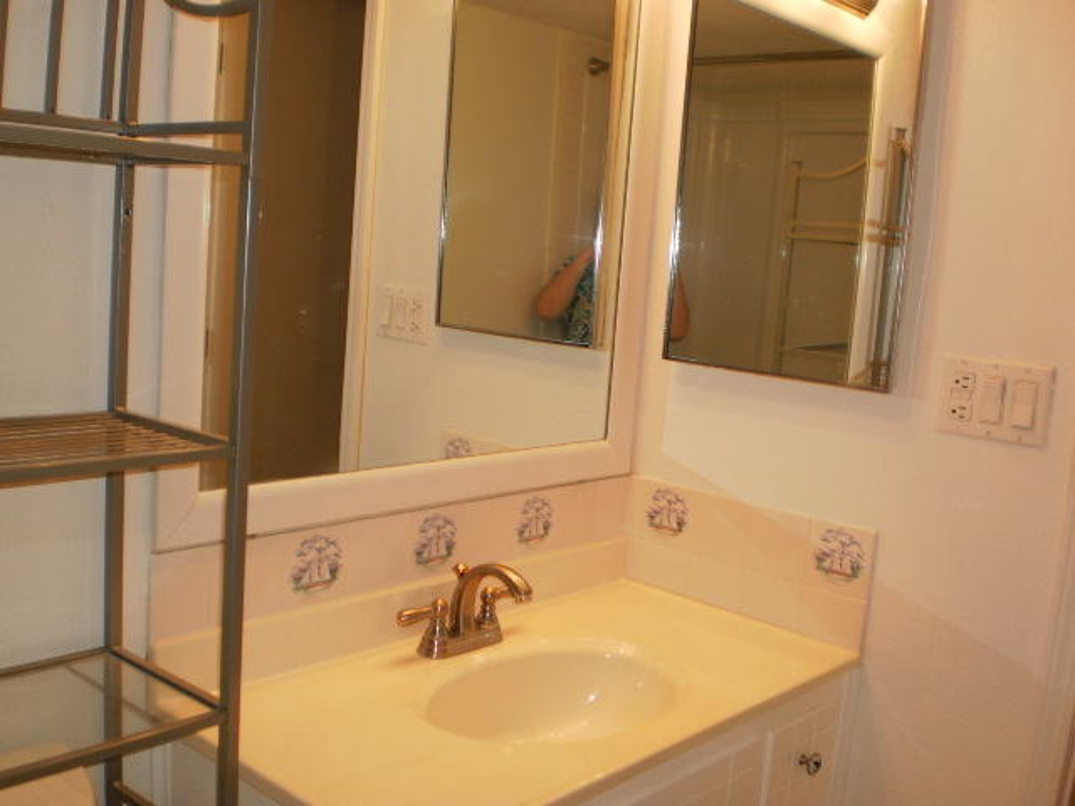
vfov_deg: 39.7
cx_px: 538
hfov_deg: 51.4
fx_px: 1118
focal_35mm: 36
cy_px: 403
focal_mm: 6.3
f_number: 3.1
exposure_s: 1/30
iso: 125
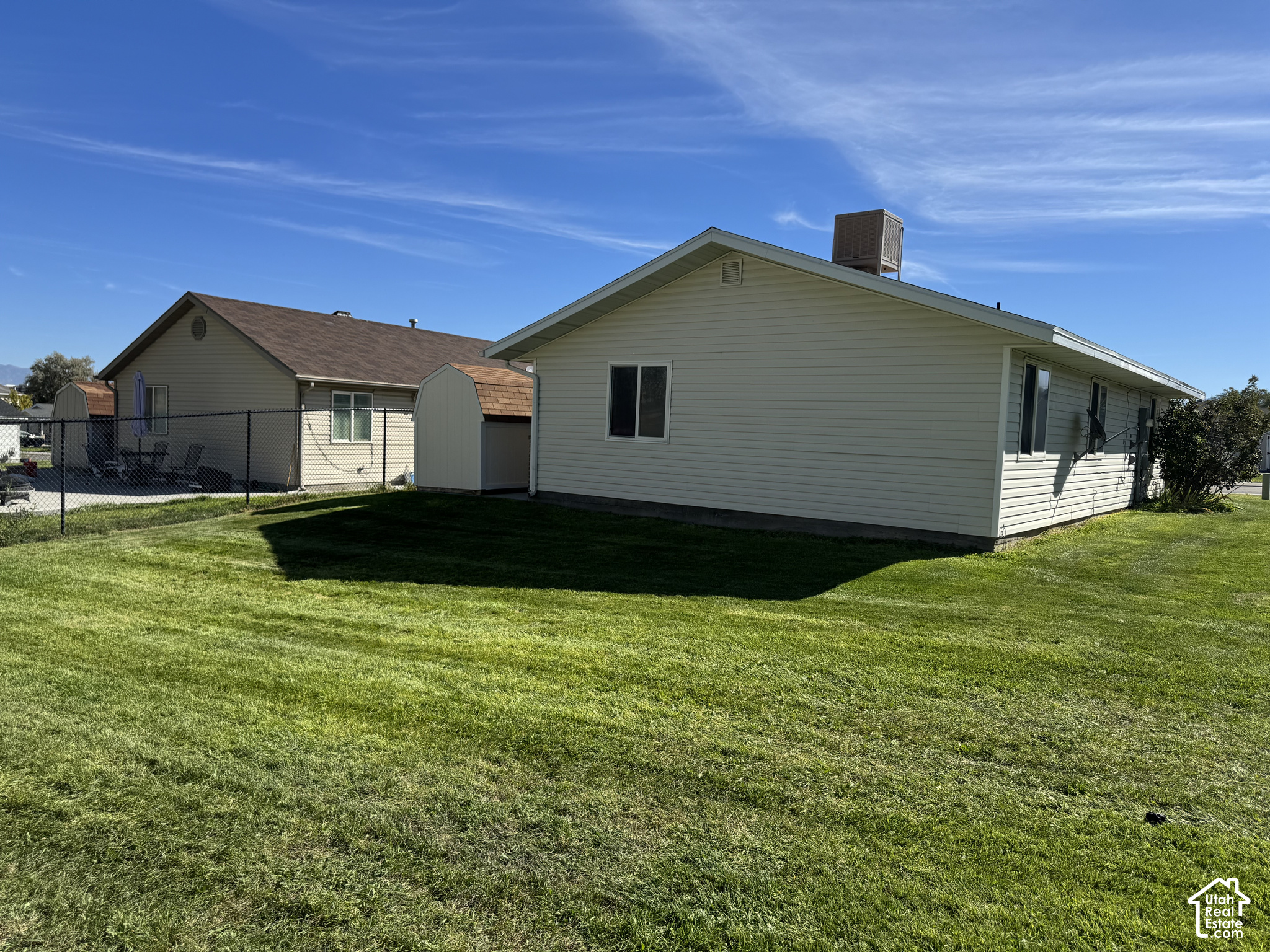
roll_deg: -1.8
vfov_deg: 56.8
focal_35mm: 24
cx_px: 635
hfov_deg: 71.6
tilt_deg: -3.1
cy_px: 476
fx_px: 881
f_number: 1.78
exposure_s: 1/4608
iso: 80
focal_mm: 6.76
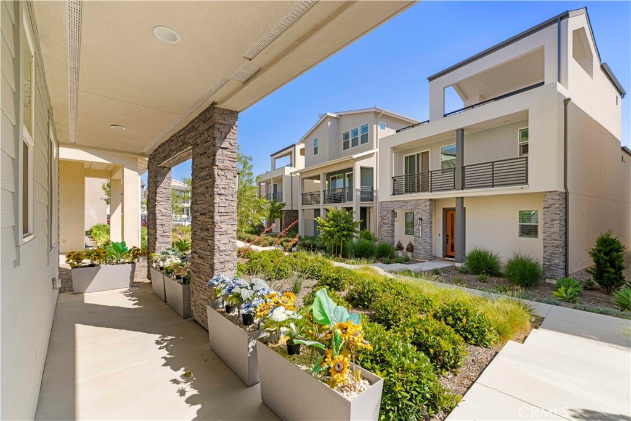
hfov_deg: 104.2
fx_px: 245
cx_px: 316
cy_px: 210
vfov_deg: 81.2
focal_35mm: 14
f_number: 8
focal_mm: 14
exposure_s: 1/400
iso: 400
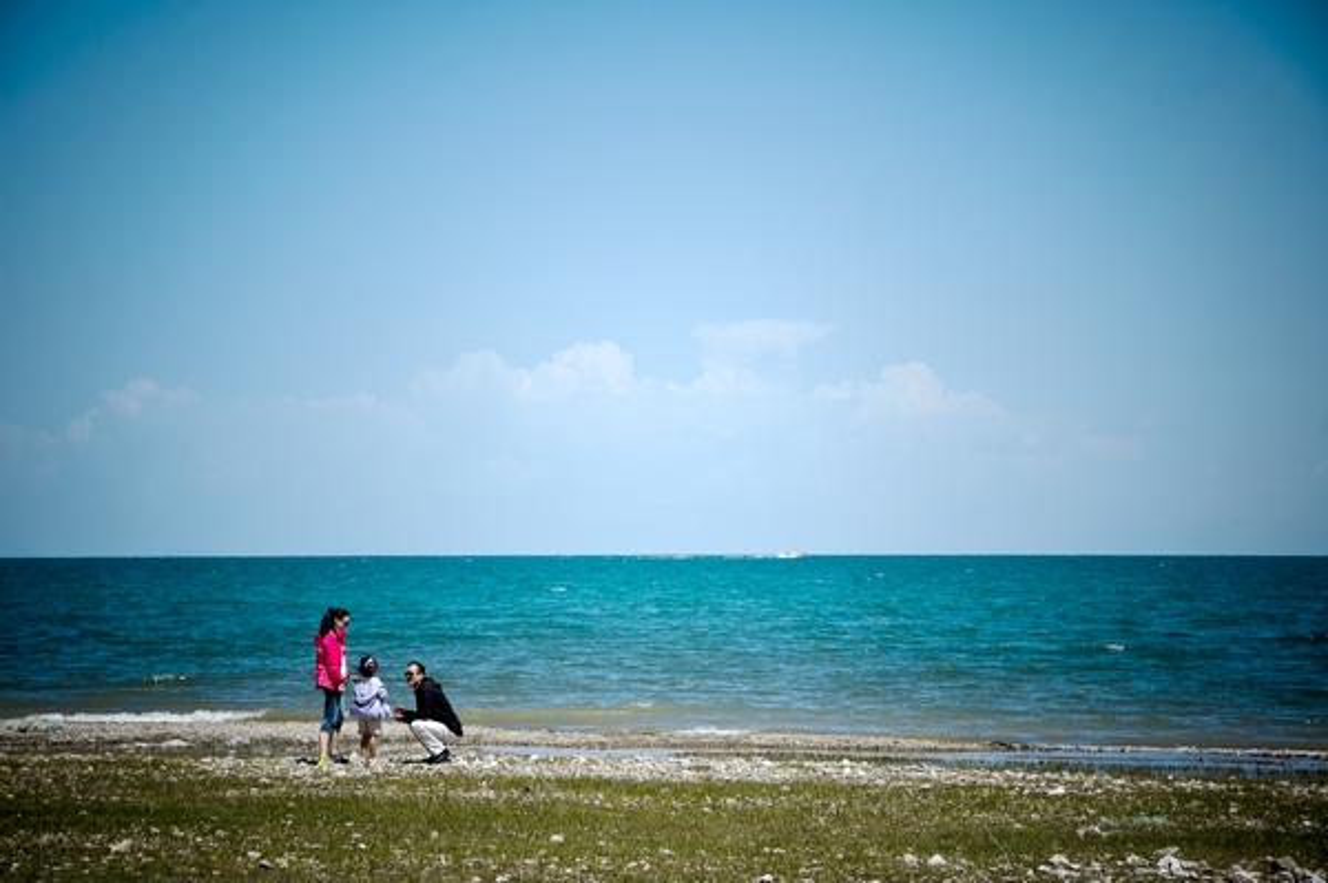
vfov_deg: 10.1
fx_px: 4976
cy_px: 442
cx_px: 664
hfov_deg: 15.2
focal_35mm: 135
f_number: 10
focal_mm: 90
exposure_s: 1/400
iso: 200
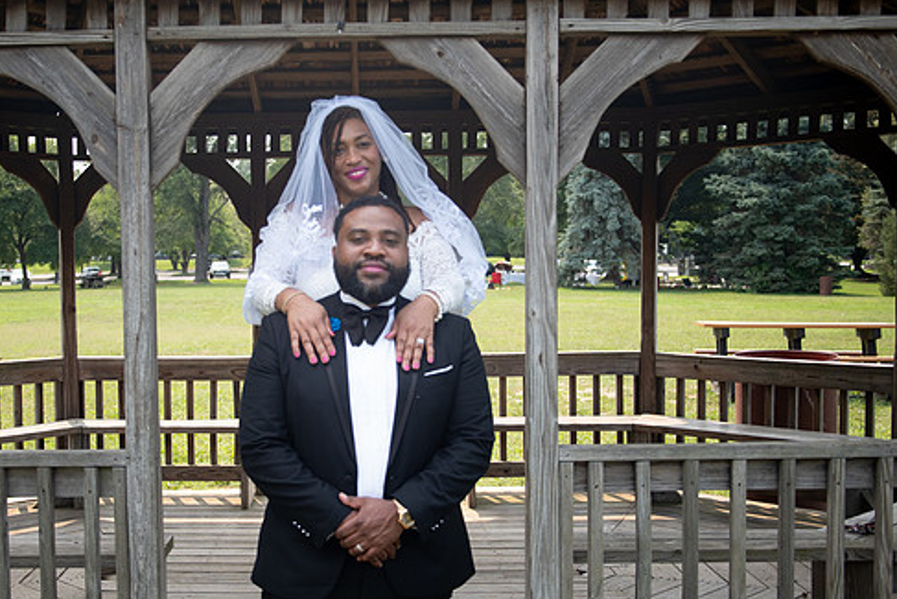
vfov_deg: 27.0
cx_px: 365
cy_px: 331
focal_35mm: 50
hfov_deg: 39.4
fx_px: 1246
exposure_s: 1/1600
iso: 800
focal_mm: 41
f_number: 4.2
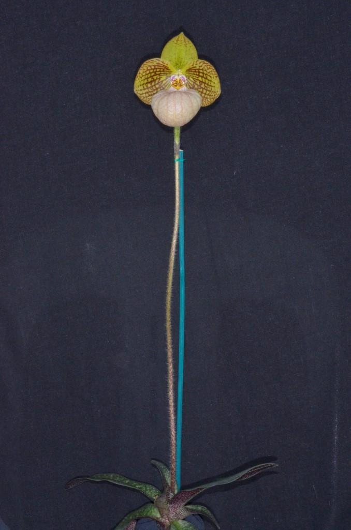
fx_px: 1322
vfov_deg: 22.7
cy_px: 265
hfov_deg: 15.1
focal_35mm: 90
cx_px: 176
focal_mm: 60
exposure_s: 1/60
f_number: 22
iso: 1600
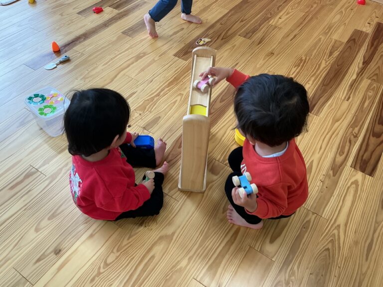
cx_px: 192
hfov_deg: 61.7
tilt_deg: -48.4
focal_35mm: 29
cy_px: 144
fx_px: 321
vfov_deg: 48.2
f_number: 1.8
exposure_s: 1/120
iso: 64
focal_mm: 3
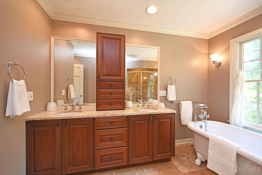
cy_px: 88
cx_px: 131
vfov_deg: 81.2
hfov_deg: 104.3
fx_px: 102
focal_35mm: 14
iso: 560
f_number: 4
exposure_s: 1/60
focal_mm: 14
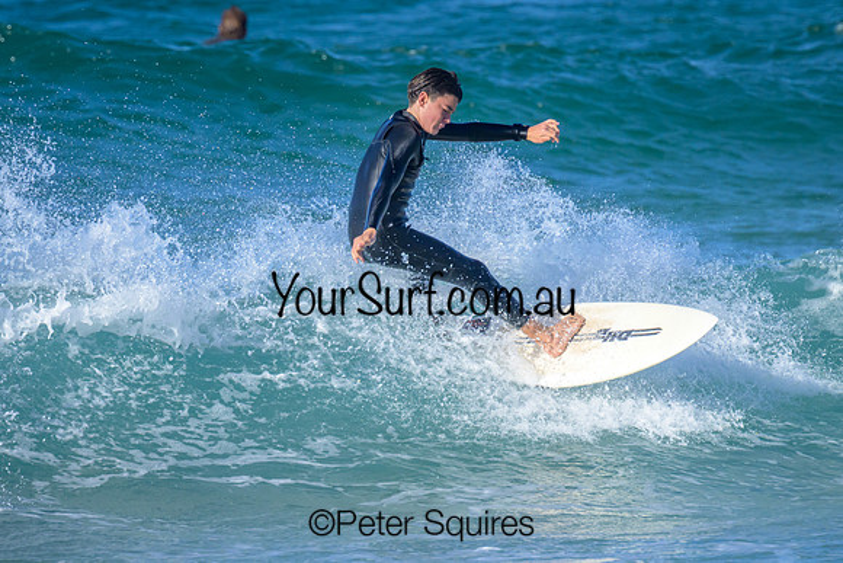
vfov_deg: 1.3
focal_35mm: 1100
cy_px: 357
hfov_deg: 1.9
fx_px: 25765
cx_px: 369
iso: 1250
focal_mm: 800
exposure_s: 1/2000
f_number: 11
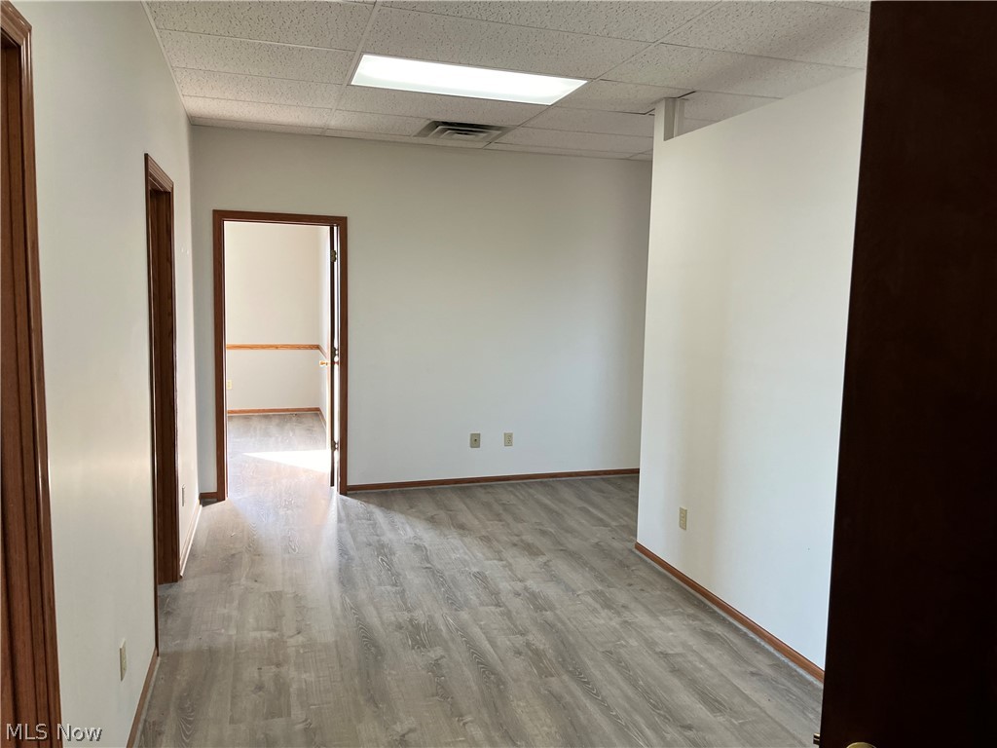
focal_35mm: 26
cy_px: 374
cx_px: 498
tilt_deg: -5.5
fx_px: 749
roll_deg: -0.6
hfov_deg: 67.3
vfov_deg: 53.1
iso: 125
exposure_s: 1/120
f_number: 1.6
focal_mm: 5.1
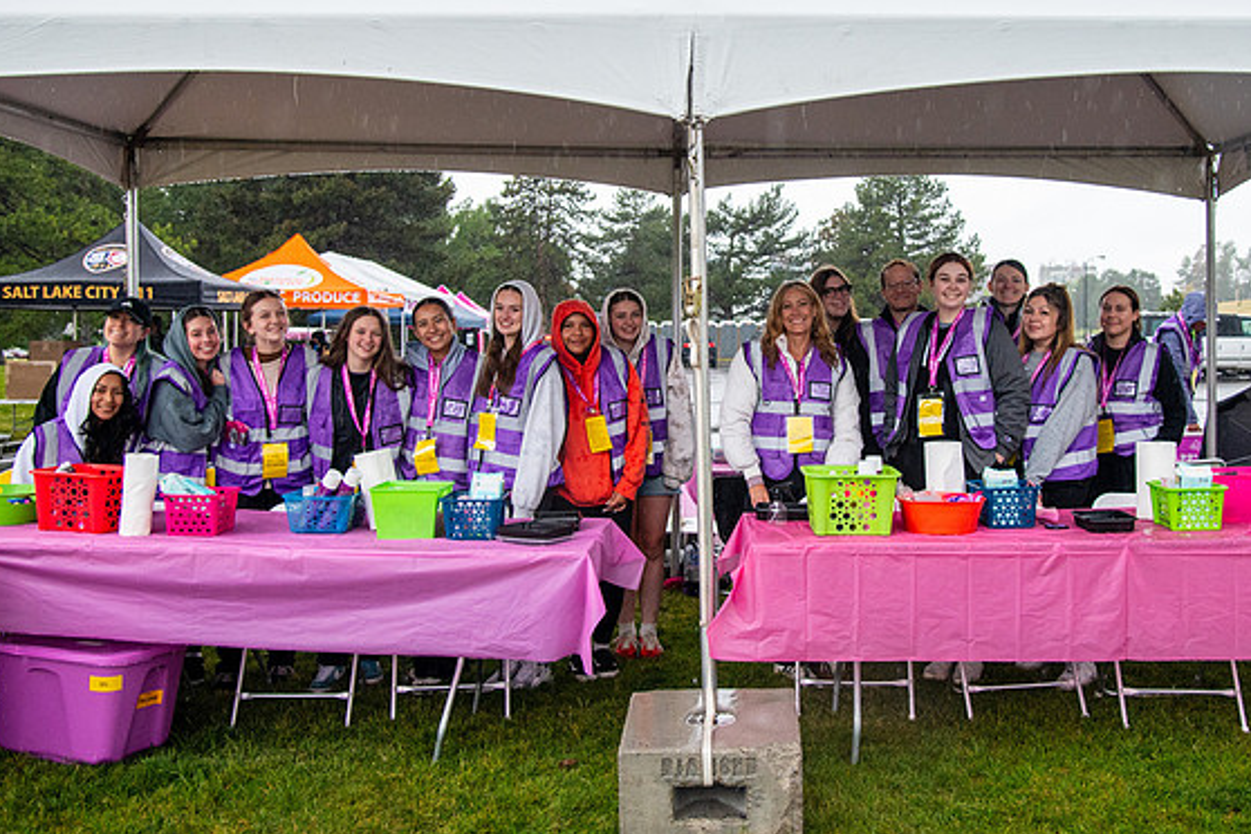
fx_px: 1216
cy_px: 319
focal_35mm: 35
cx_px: 721
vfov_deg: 37.6
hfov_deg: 54.2
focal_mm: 27
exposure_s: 1/320
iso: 2500
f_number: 4
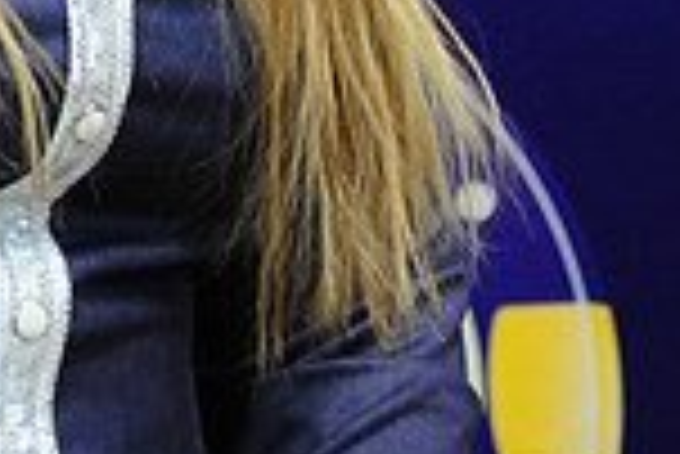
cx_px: -137
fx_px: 7619
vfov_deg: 3.4
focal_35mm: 403
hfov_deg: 5.1
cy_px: -805
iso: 1250
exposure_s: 1/125
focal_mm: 70
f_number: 4
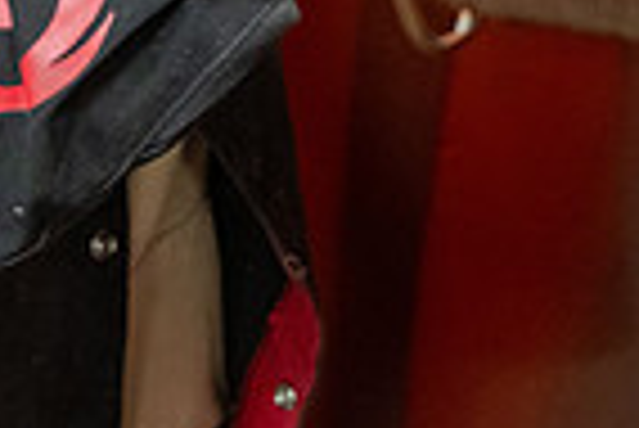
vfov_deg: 8.6
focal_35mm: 155
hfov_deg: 13.2
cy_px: -304
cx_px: 184
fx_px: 2754
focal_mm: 38
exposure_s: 1/320
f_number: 2.8
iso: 2500
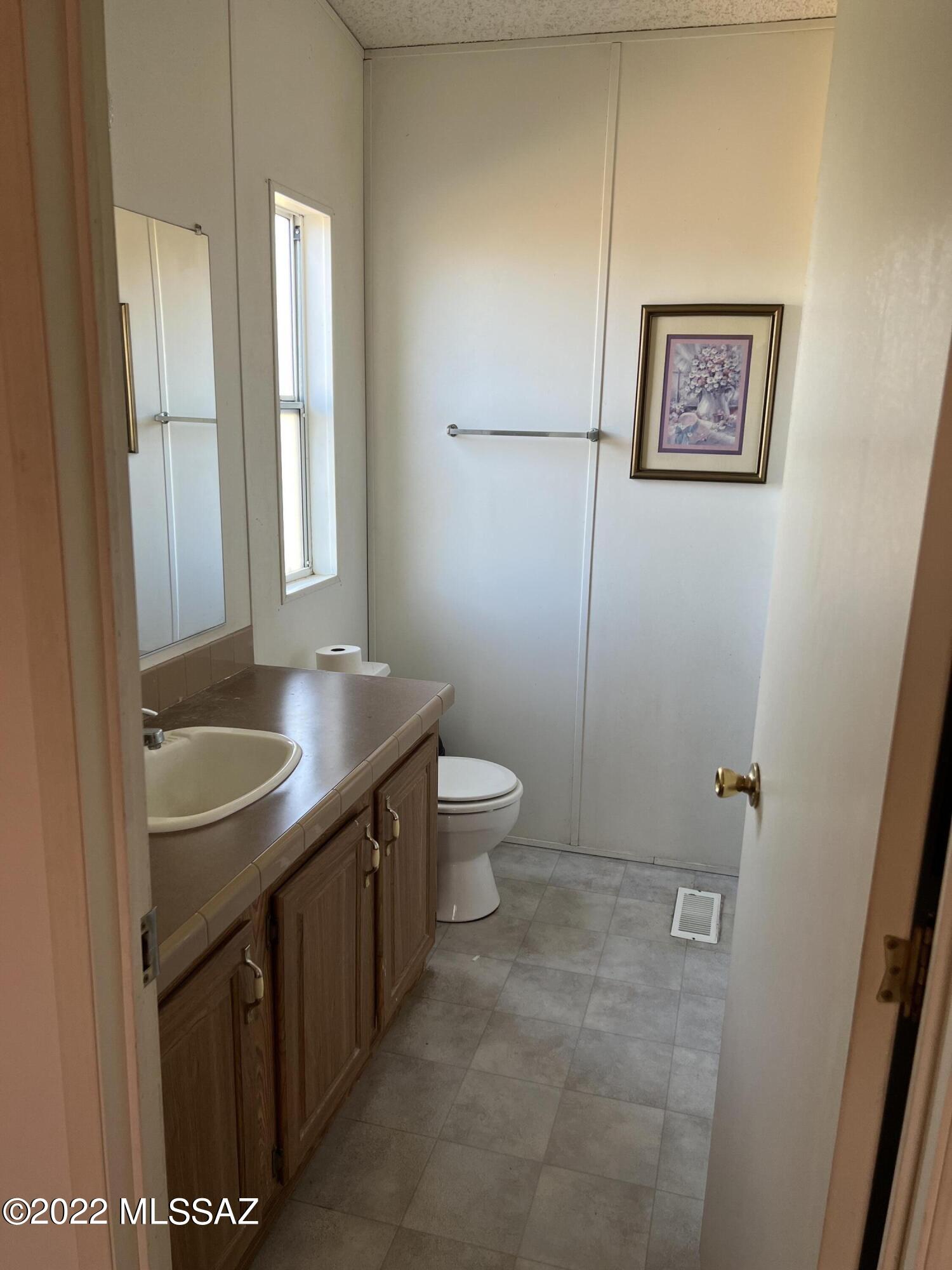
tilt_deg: -13.1
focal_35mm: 26
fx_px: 953
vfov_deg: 67.3
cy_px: 635
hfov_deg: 53.1
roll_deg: -1.2
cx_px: 476
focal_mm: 5.7
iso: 80
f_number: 1.5
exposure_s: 1/60
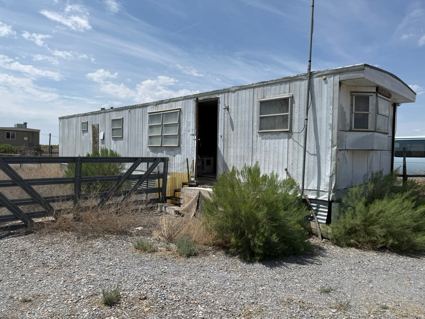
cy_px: 160
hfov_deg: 71.6
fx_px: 295
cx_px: 212
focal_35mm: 24
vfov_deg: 56.8
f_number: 1.78
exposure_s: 1/6711
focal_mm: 6.76
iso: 80
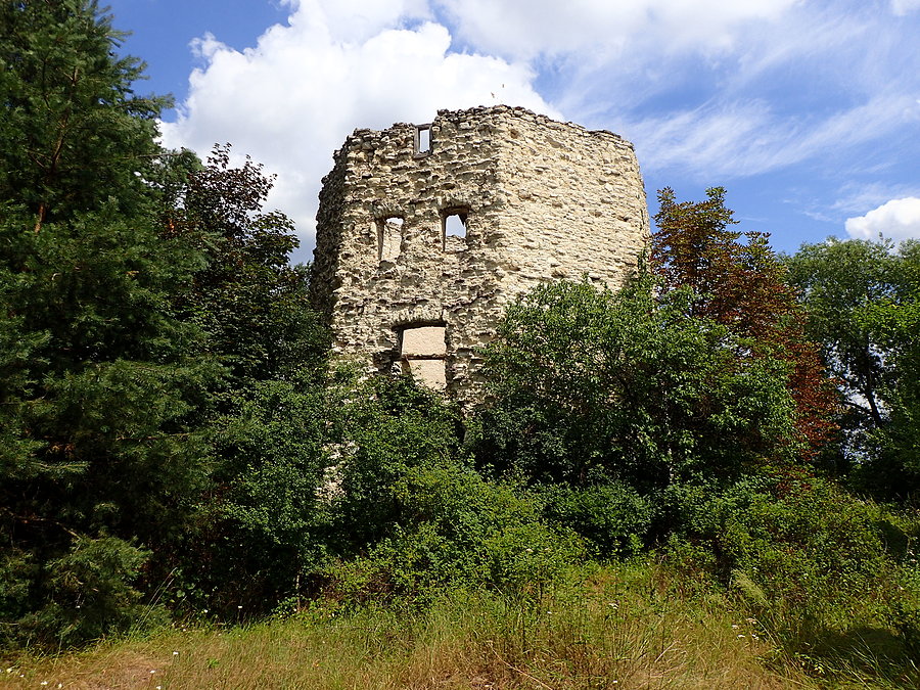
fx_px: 664
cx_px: 460
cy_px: 345
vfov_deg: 54.9
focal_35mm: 25
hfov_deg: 69.4
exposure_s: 1/250
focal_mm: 4.5
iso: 100
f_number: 8
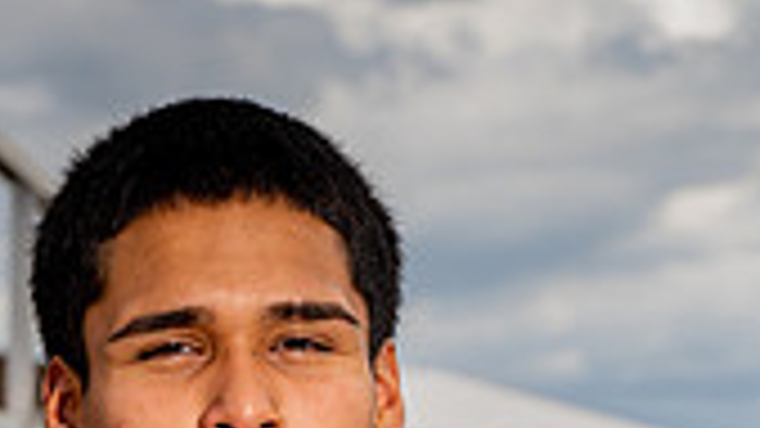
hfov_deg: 11.0
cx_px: 207
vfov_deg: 6.0
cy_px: 1000
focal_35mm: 195
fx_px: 3929
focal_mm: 70
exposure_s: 1/250
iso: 80
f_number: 6.3
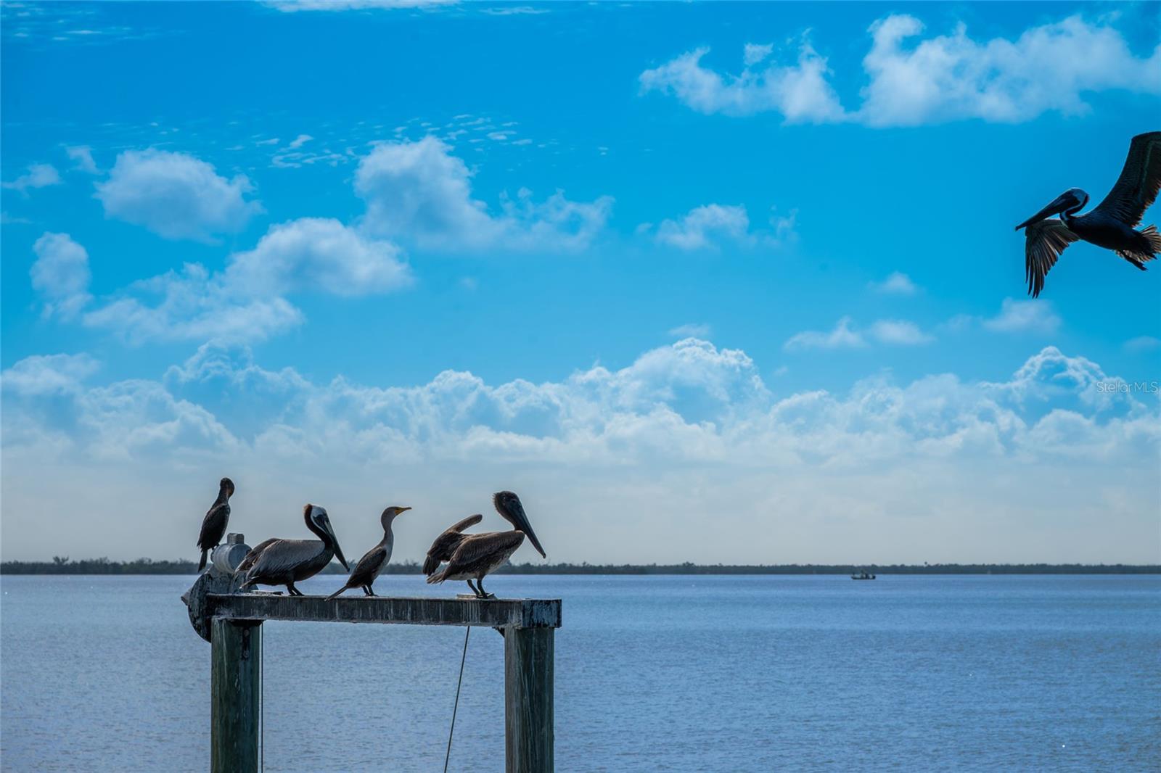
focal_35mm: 120
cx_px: 580
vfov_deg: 11.4
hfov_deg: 17.1
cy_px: 386
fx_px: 3869
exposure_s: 1/1600
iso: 100
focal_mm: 120
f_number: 10
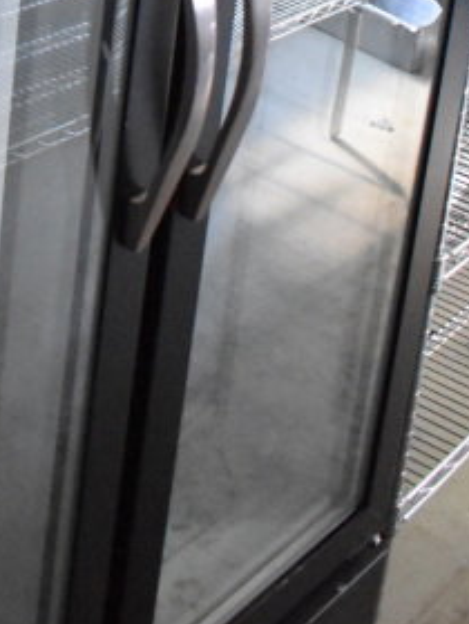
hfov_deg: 17.2
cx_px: 58
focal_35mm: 85
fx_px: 1532
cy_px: -296
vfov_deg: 20.0
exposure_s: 1/30
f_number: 3.5
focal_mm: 18
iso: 7200
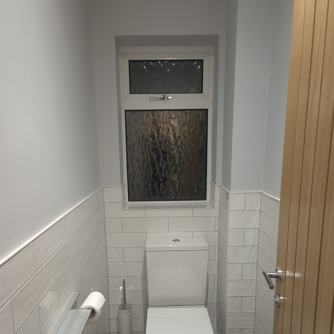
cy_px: 208
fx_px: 306
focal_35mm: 28
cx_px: 163
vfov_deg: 56.6
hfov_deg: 57.3
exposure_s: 1/50
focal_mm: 5.4
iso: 320
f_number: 1.8
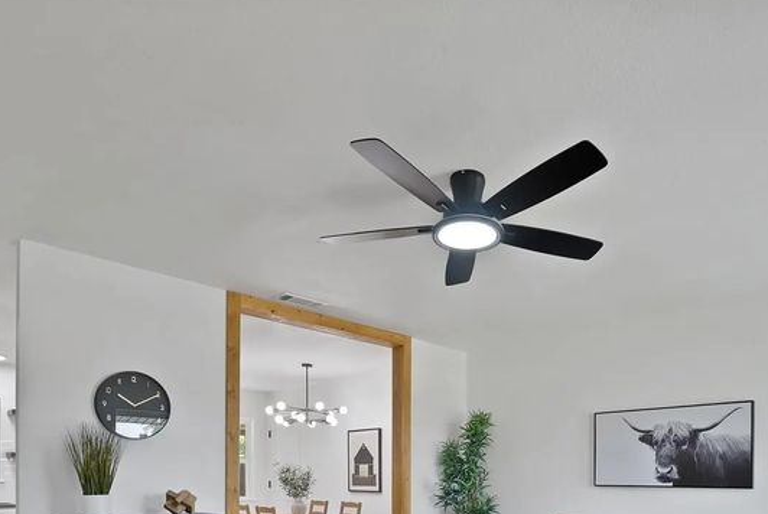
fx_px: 534
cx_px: 455
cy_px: 484
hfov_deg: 70.8
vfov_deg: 45.4
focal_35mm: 25
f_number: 9
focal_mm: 13
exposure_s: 1/6
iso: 640
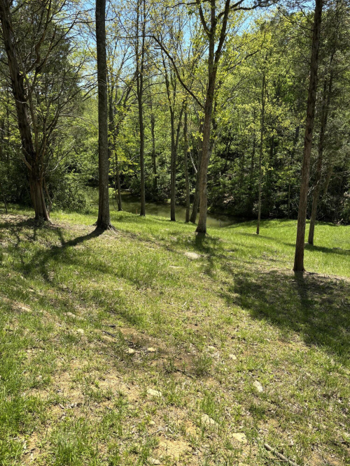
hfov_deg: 53.0
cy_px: 233
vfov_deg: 67.3
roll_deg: +1.7
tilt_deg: -16.0
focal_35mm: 26
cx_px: 175
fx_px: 351
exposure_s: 1/1567
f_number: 1.6
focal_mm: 5.96
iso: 50
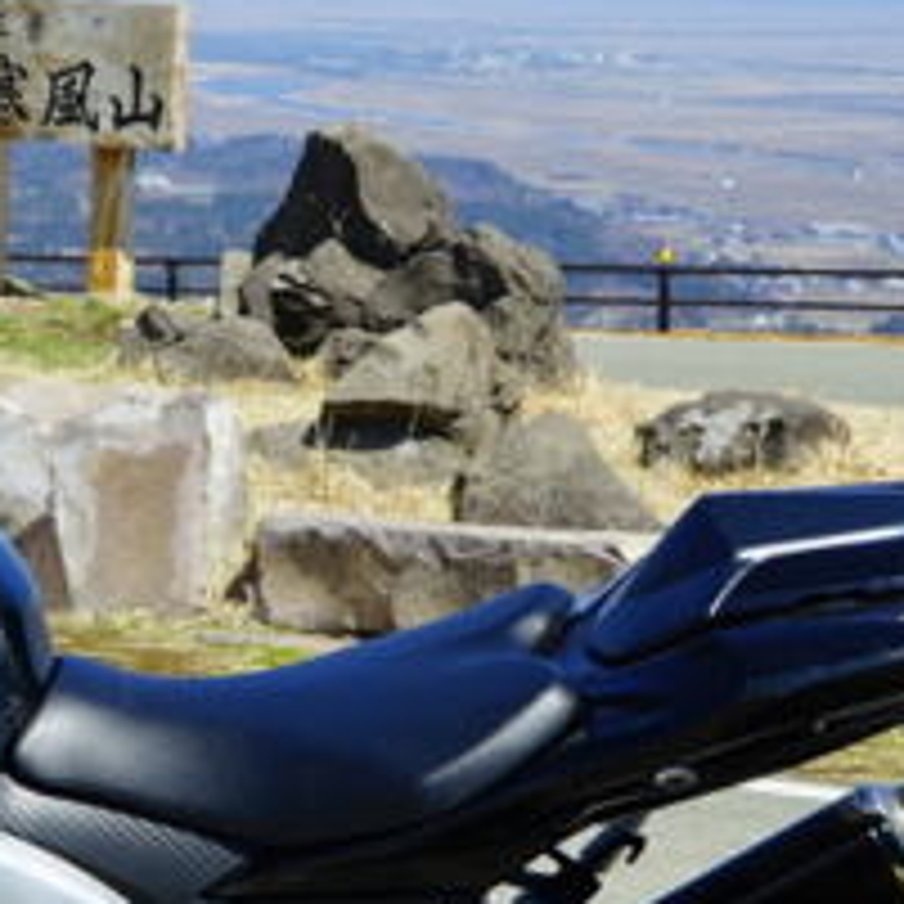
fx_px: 3693
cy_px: 679
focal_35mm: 125
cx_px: -225
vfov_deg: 13.9
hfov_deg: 13.5
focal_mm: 37
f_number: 11
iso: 100
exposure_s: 1/125
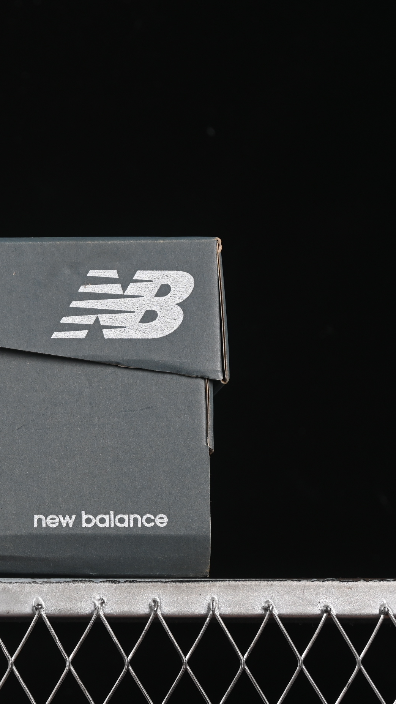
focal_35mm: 118
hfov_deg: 10.2
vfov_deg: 18.2
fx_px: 2203
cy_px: 352
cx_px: -47
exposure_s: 1/60
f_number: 6.3
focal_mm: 50
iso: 160
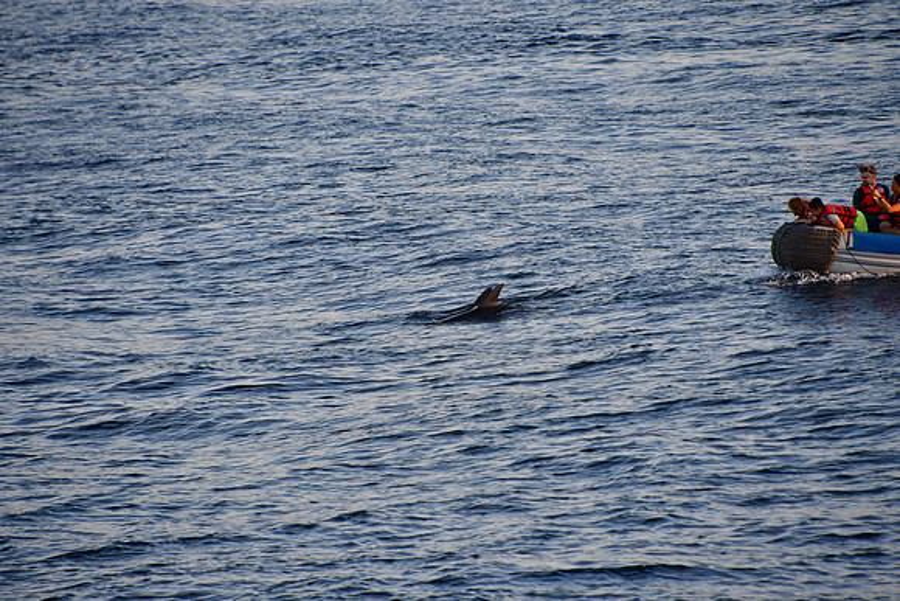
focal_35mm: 345
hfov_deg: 6.0
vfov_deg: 4.0
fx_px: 8627
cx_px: 450
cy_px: 300
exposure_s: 1/640
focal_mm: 230
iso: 640
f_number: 6.3
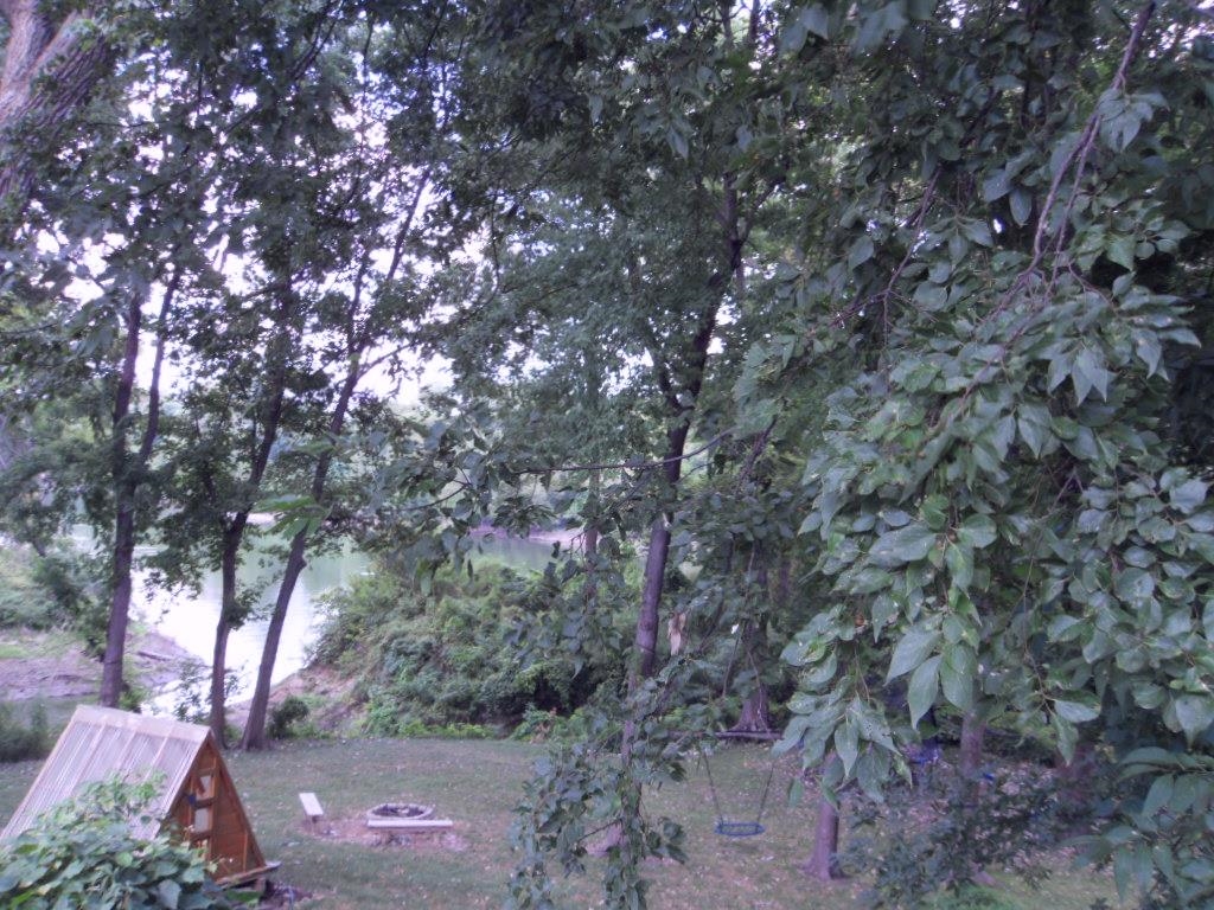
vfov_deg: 40.7
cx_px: 607
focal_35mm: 35
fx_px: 1227
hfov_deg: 52.6
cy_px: 455
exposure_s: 1/45
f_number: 3.5
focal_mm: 6.3
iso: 80
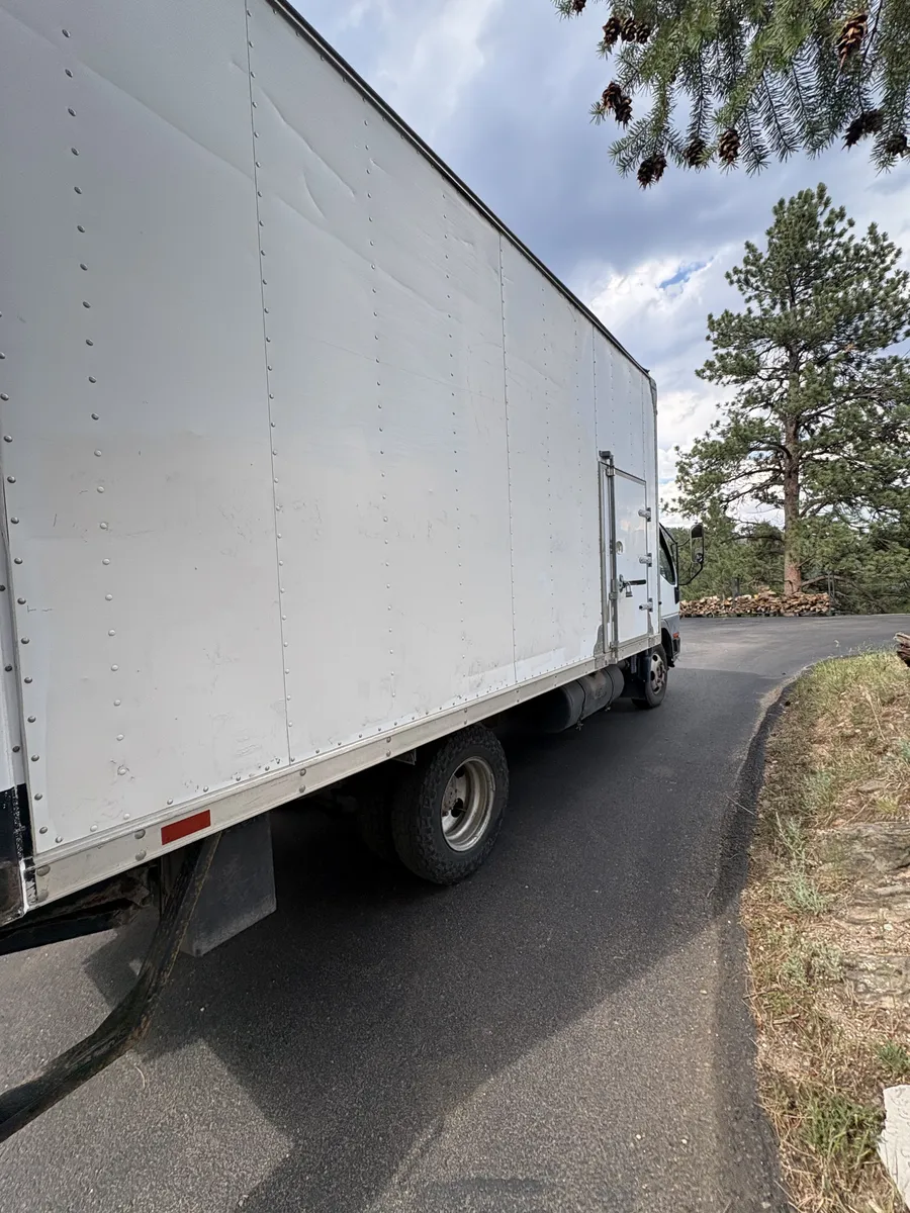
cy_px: 606
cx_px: 455
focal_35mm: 14
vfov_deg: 102.1
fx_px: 491
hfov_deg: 85.7
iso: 40
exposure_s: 1/473
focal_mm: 2.22
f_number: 2.2
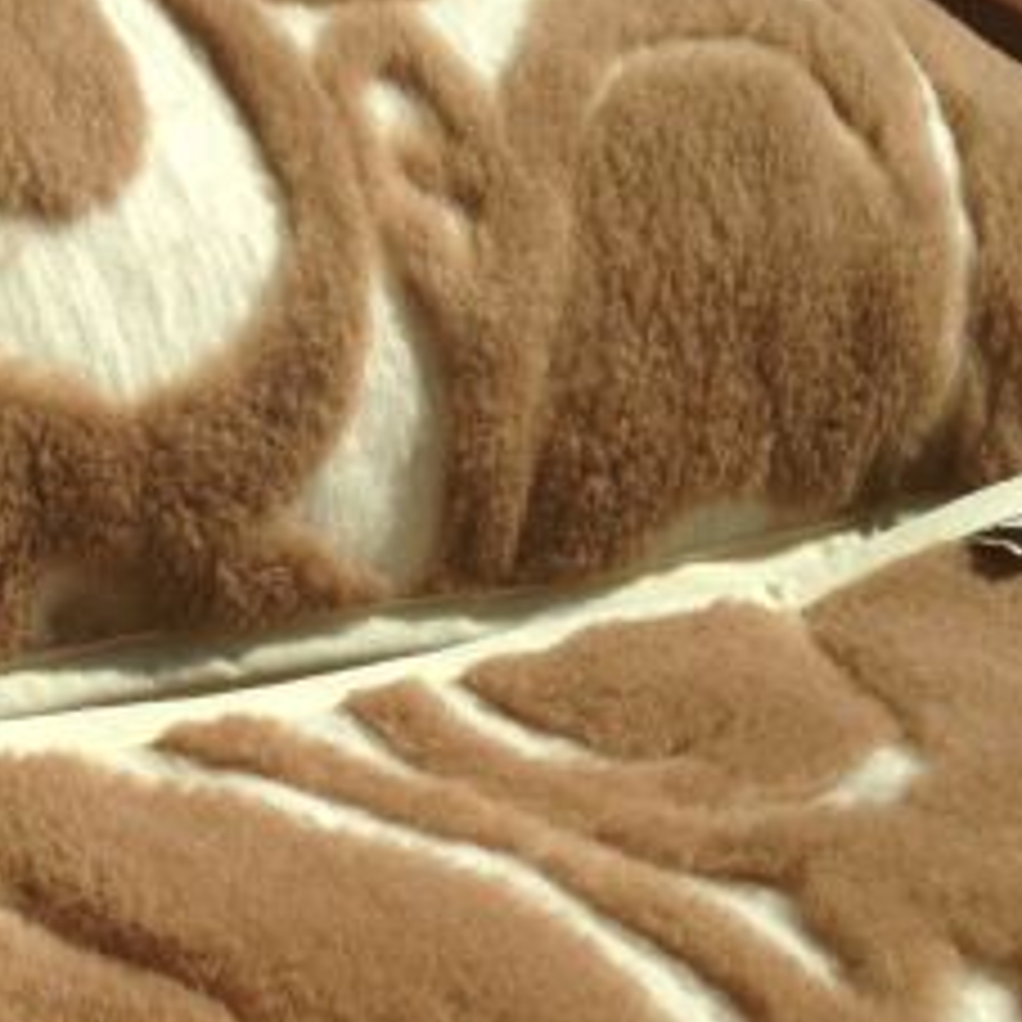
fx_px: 3040
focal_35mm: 91
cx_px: 56
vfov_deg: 18.9
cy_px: 819
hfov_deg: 18.7
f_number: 2.4
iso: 50
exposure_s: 1/2262
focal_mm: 4.13
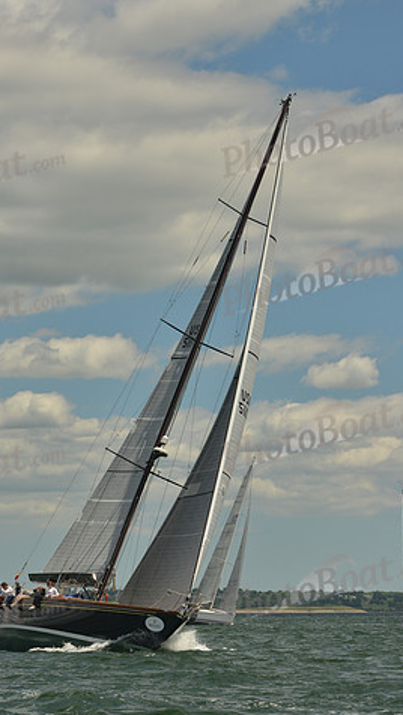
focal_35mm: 143
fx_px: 2715
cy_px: 377
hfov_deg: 8.5
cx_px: 144
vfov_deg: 15.0
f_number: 9
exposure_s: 1/800
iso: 400
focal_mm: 112
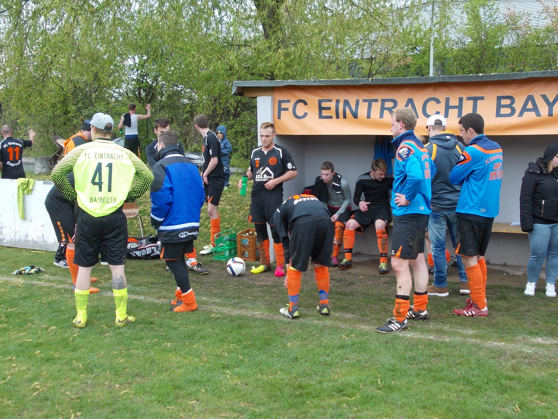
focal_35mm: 43
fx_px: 693
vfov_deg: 33.6
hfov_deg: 43.8
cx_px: 292
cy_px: 192
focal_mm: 5.3
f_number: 3.1
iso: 80
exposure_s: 1/125
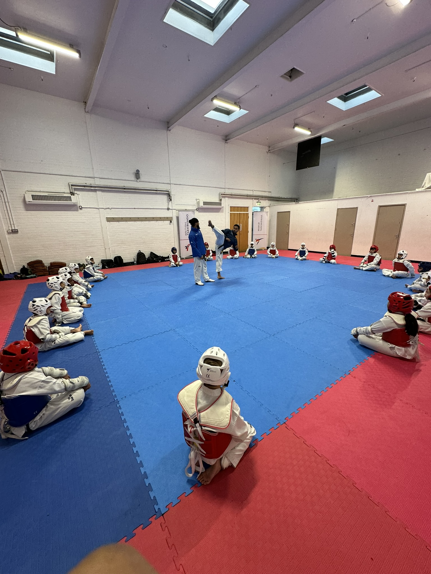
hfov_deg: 85.7
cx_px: 216
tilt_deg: -15.3
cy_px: 287
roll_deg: +0.6
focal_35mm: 14
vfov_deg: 102.1
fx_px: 232
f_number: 2.2
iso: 100
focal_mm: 2.22
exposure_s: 1/100
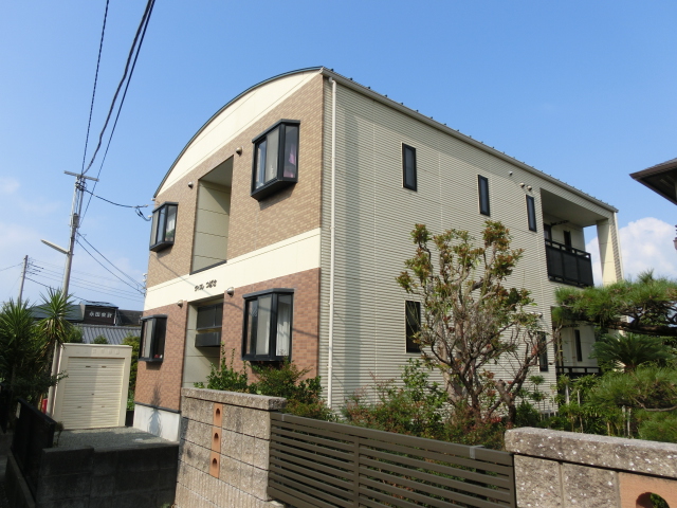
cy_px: 254
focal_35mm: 25
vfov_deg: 54.9
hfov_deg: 69.4
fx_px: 489
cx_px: 338
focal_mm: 4.4
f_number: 8
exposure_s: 1/200
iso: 80
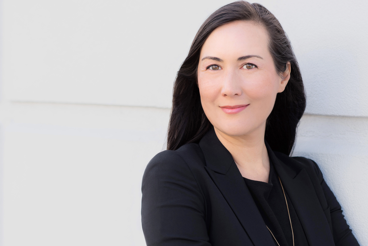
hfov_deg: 16.8
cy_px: 157
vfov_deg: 11.2
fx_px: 1247
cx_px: 184
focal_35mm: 122
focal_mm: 85
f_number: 3.5
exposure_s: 1/160
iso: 64
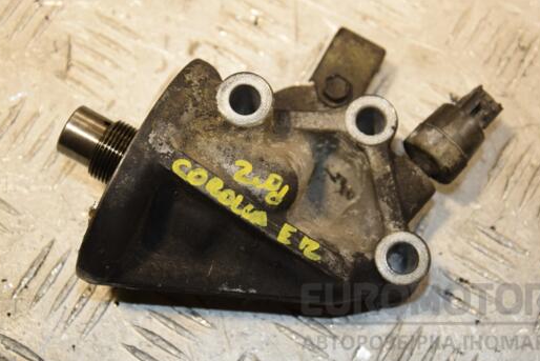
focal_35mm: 91
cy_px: 159
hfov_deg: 22.4
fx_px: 1365
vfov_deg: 15.0
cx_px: 282
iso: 800
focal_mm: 52
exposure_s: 1/200
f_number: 5.6
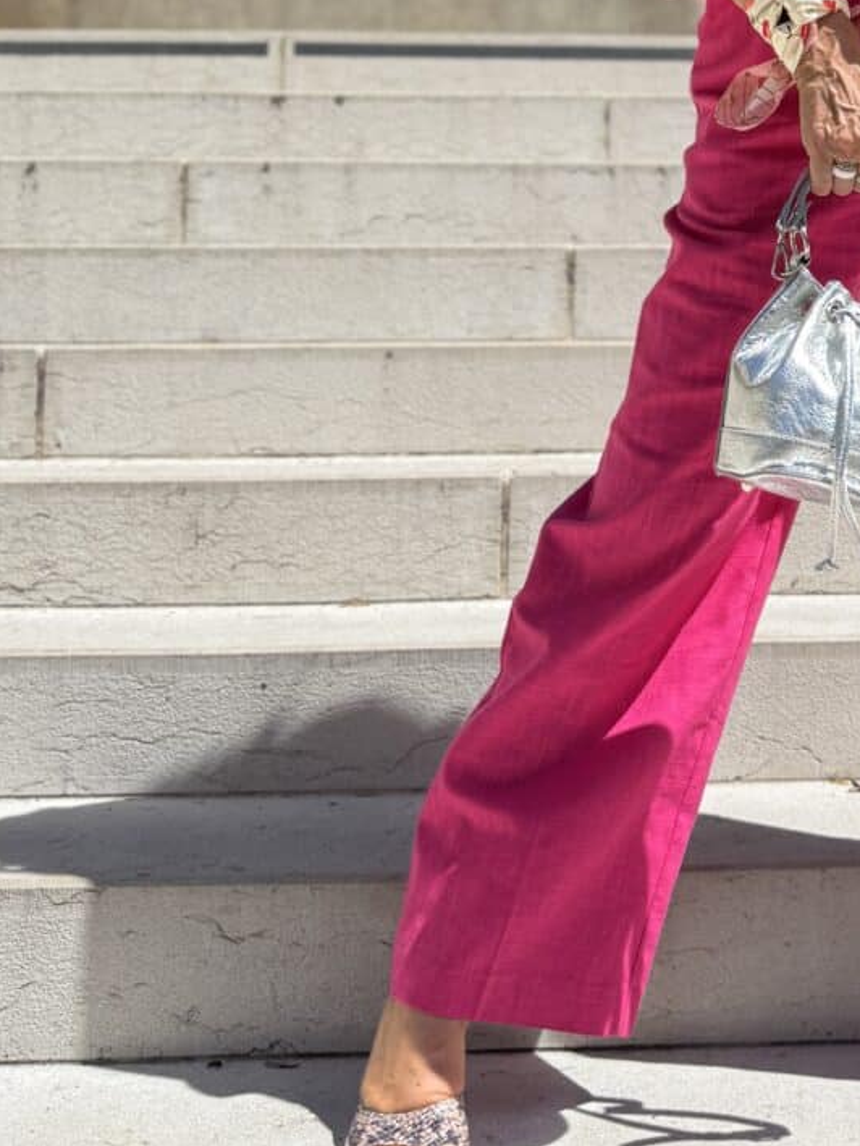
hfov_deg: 26.4
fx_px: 1722
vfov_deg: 35.2
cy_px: 168
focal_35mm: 52
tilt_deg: +5.6
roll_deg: -0.4
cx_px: 875
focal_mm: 6.76
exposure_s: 1/6711
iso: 80
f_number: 1.78
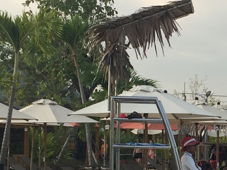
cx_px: 312
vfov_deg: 11.4
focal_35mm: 129
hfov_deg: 14.5
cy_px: 166
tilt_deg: -1.1
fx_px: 846
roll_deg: -2.0
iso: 32
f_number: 2.2
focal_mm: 4.15
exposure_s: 1/964
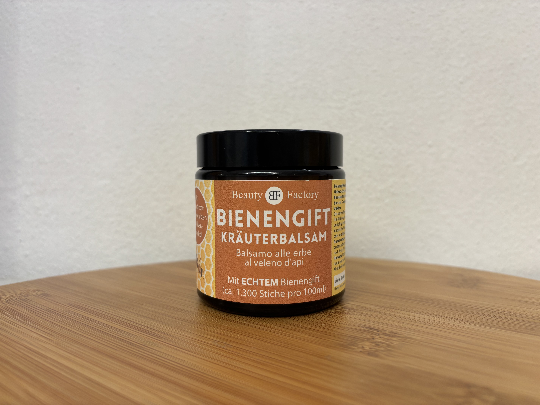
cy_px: 202
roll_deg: -0.1
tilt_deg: -4.1
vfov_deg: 53.1
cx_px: 270
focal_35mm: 26
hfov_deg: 67.3
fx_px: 406
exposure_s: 1/100
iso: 80
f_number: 1.6
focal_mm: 5.96
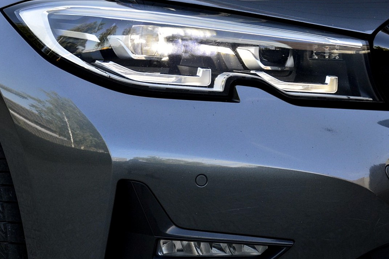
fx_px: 1274
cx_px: 167
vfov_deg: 11.6
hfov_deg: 17.3
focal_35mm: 118
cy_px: 113
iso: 400
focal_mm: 52
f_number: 9
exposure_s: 1/125
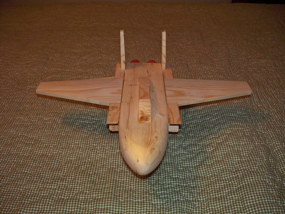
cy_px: 107
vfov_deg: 40.7
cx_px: 142
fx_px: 288
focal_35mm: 35
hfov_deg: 52.6
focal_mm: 7.54
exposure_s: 1/30
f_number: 2.8
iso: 200
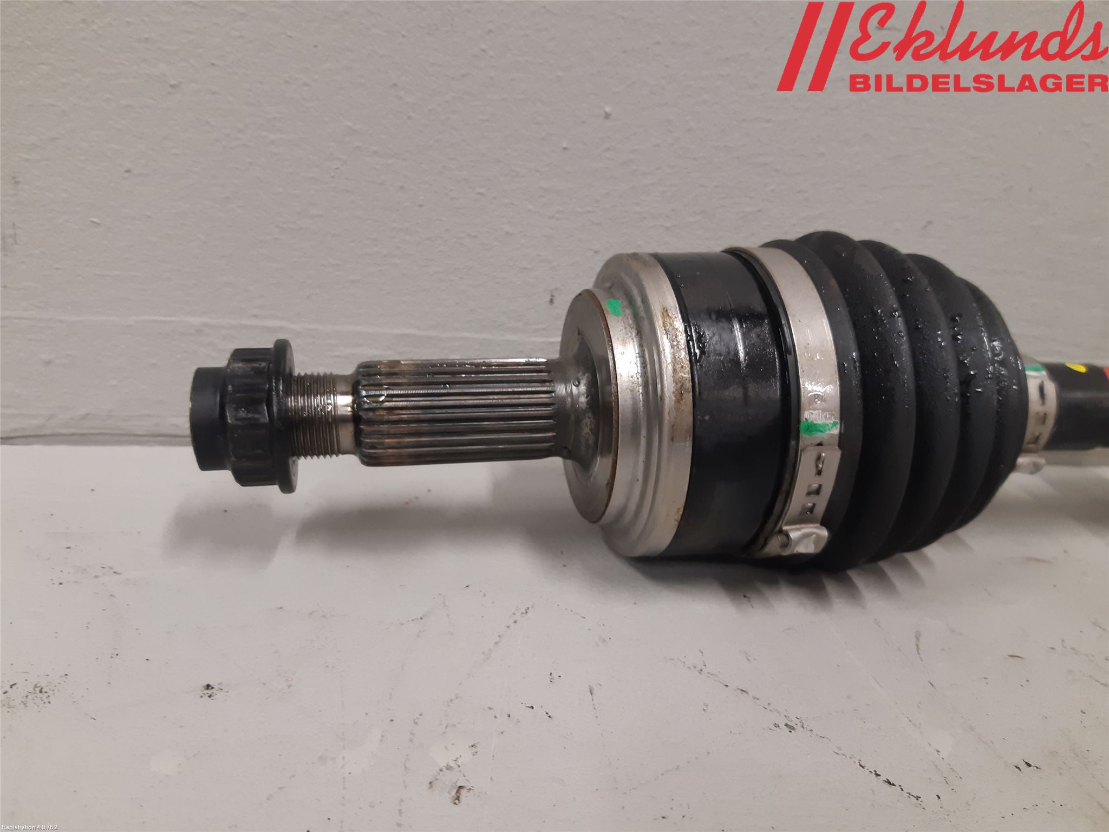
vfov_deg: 53.1
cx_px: 554
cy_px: 416
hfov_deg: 67.3
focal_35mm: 26
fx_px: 833
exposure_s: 1/50
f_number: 1.7
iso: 160
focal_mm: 3.93
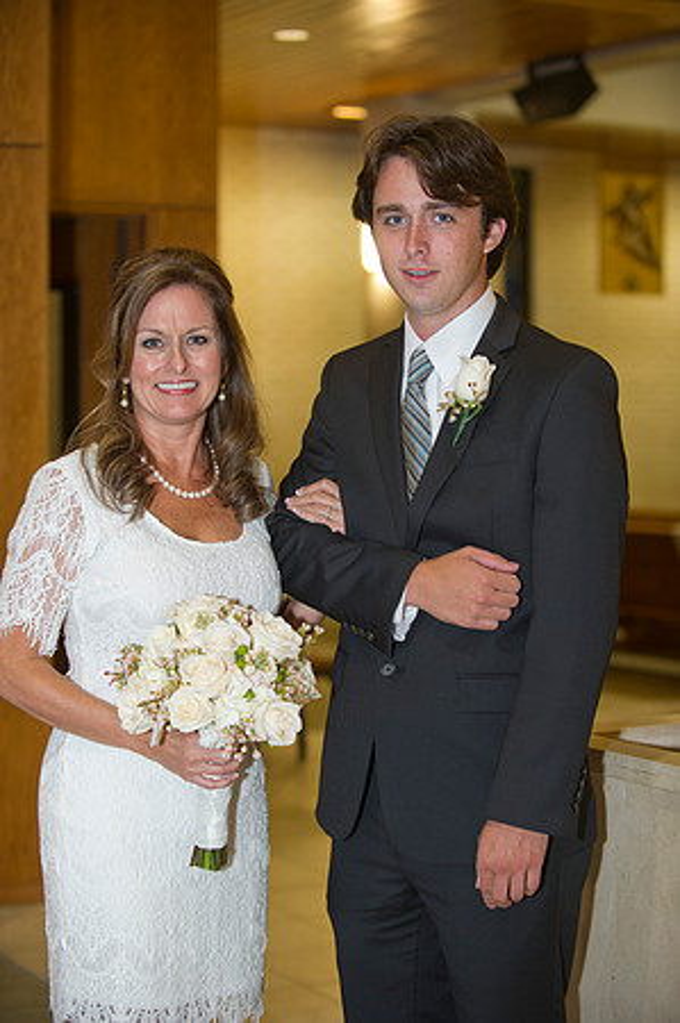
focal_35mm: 70
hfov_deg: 19.4
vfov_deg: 28.9
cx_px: 340
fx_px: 1988
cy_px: 512
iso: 1600
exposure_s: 1/100
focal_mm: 70
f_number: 2.8
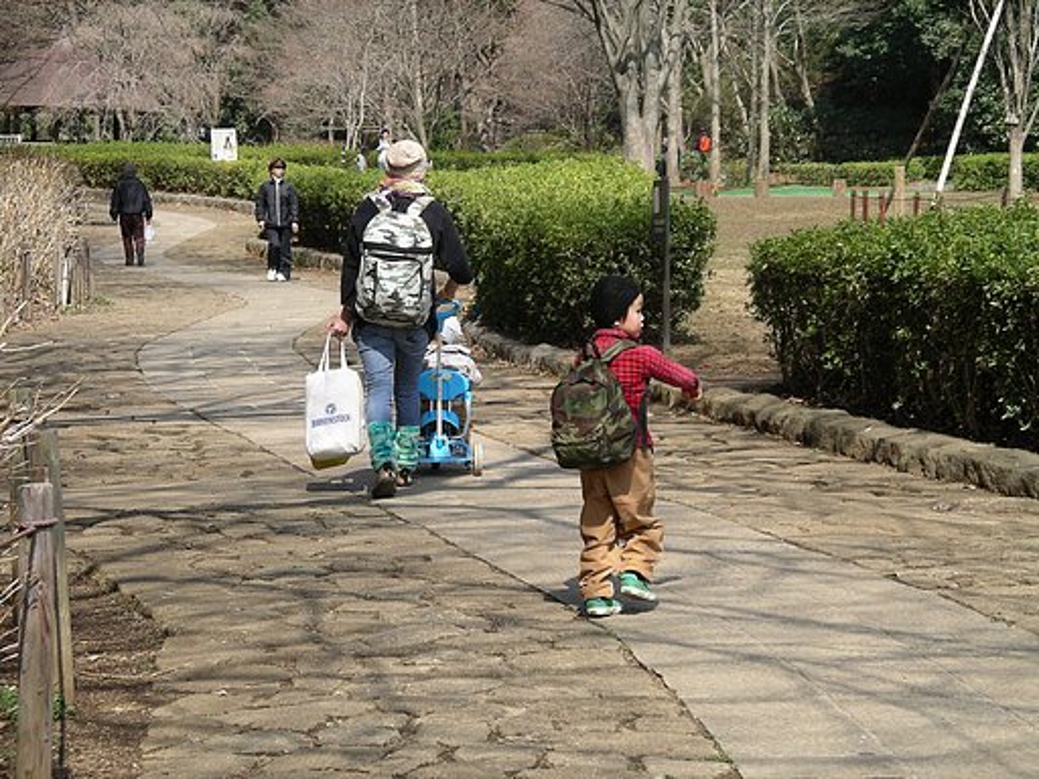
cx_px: 520
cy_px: 390
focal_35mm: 114
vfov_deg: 13.0
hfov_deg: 17.3
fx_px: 3422
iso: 64
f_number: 4.5
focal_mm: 23.8
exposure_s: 1/320
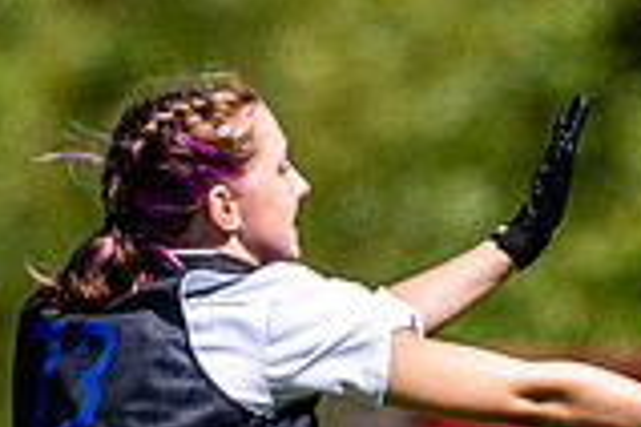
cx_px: 217
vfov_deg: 0.5
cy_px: 330
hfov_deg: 0.7
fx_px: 53466
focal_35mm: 3003
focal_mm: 400
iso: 200
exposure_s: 1/2000
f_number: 4
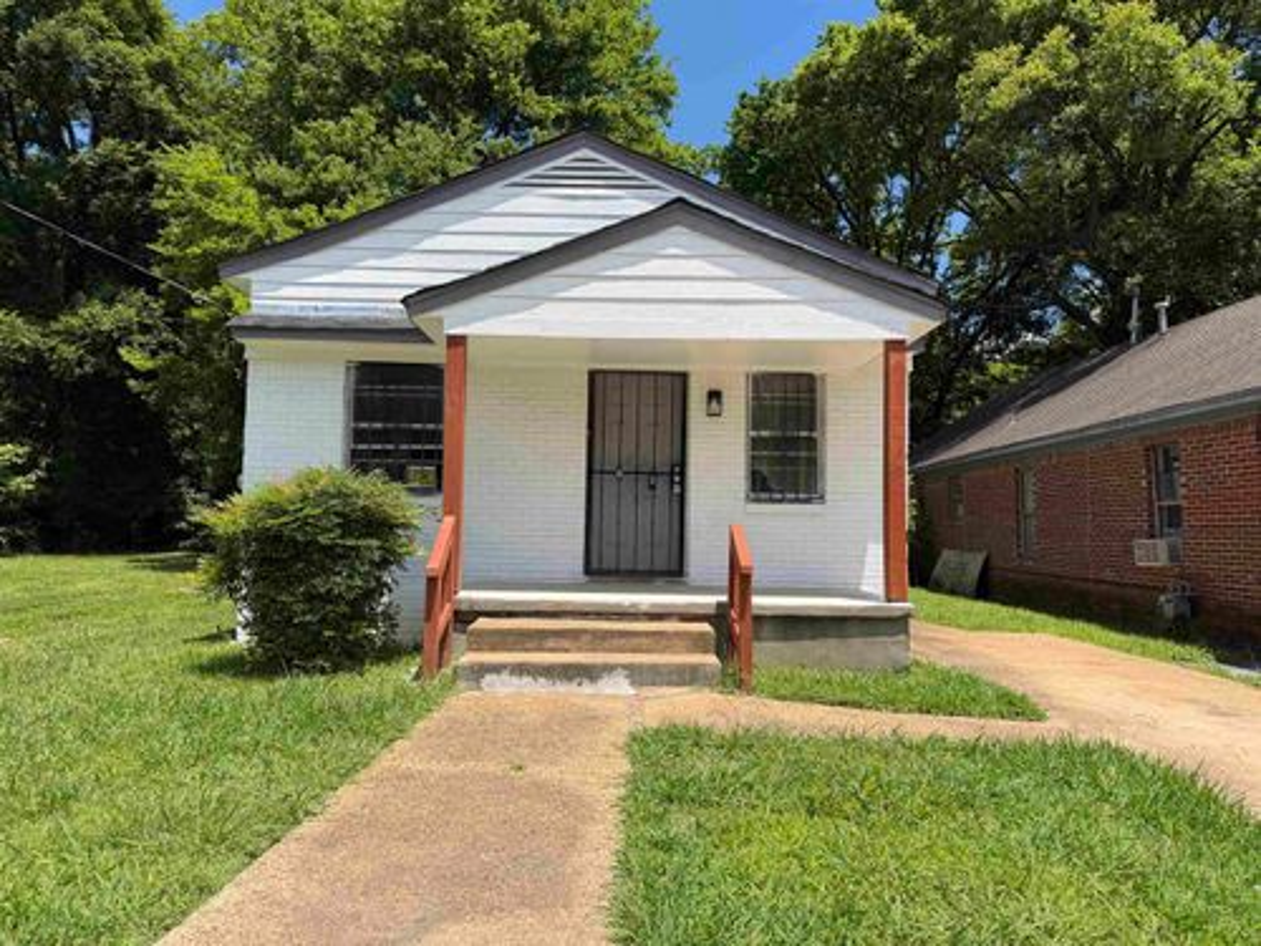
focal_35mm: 24
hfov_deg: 71.6
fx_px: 874
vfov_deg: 56.8
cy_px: 473
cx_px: 630
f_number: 1.78
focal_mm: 6.76
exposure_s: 1/4673
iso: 80
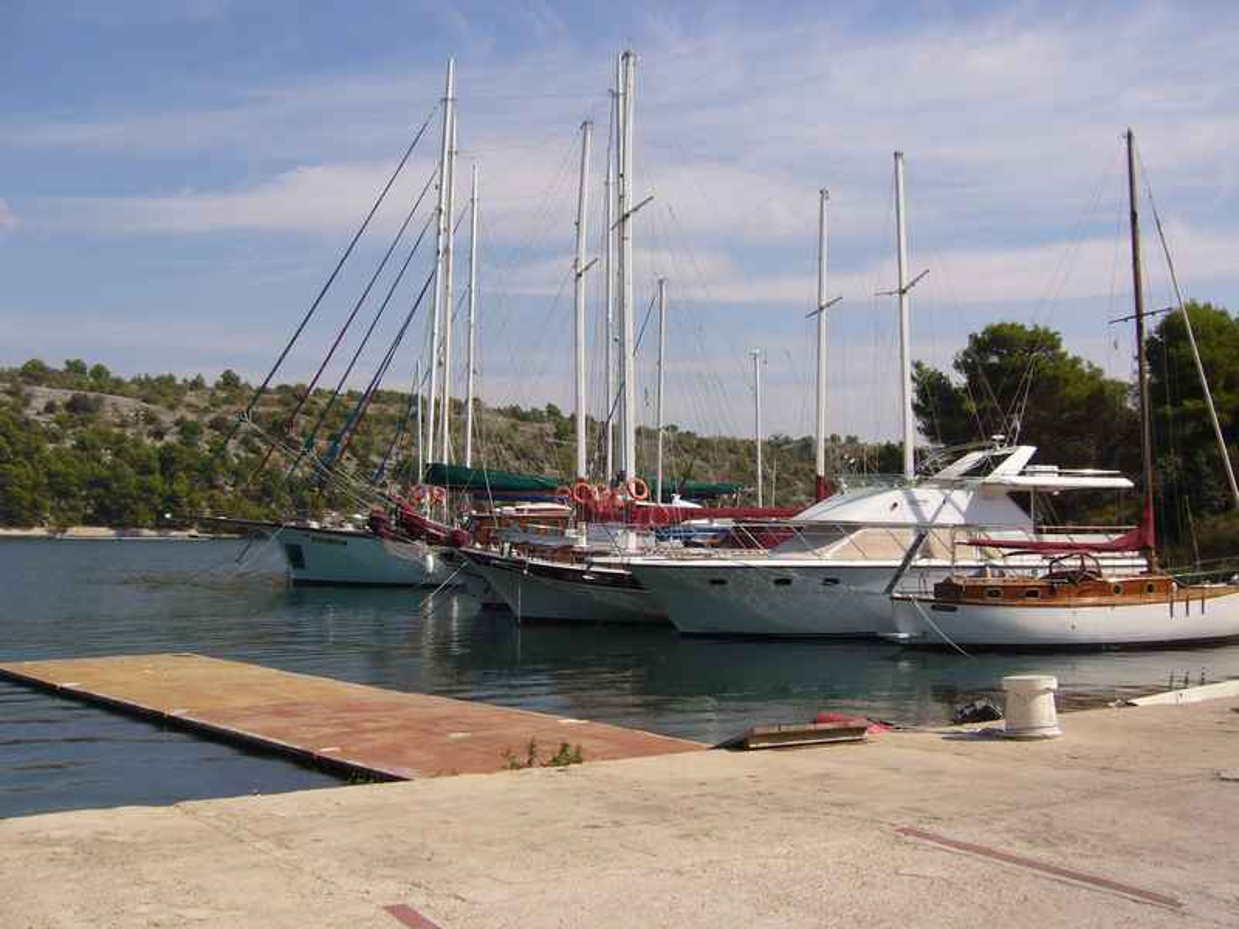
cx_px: 620
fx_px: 1253
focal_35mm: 35
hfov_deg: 52.6
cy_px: 464
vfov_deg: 40.7
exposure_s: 1/500
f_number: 5.6
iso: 80
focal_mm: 5.8
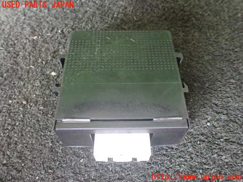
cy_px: 91
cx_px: 122
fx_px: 211
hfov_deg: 60.0
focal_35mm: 30
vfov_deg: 46.8
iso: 800
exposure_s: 1/80
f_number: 2.3
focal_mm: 5.4
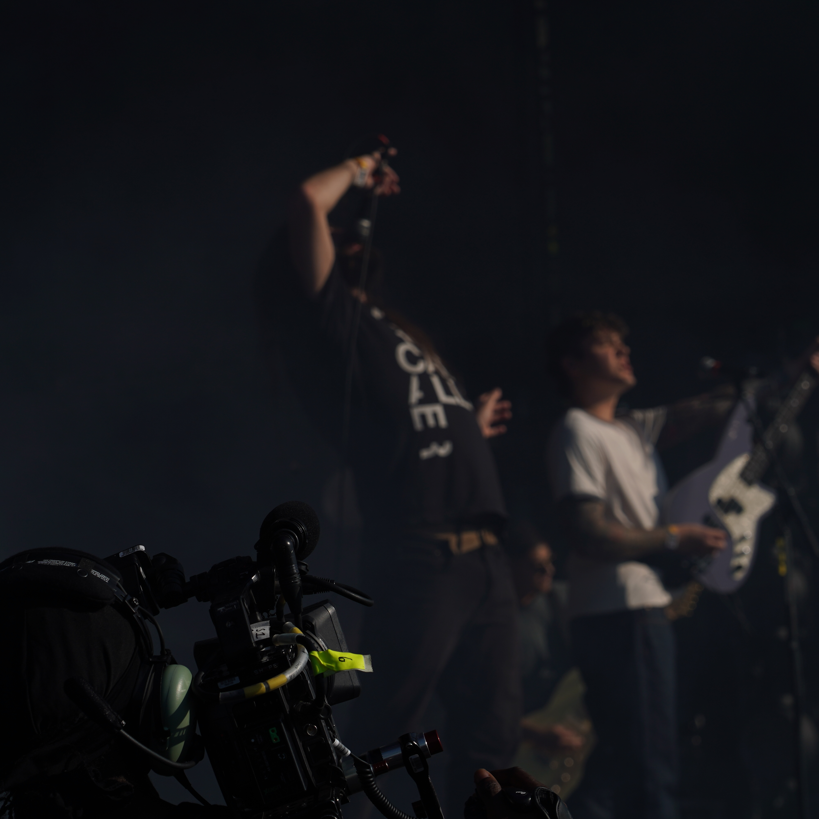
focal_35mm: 134
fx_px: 3587
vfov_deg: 13.0
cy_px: 410
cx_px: 414
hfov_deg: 13.0
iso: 100
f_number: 8
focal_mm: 105
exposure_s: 1/1000
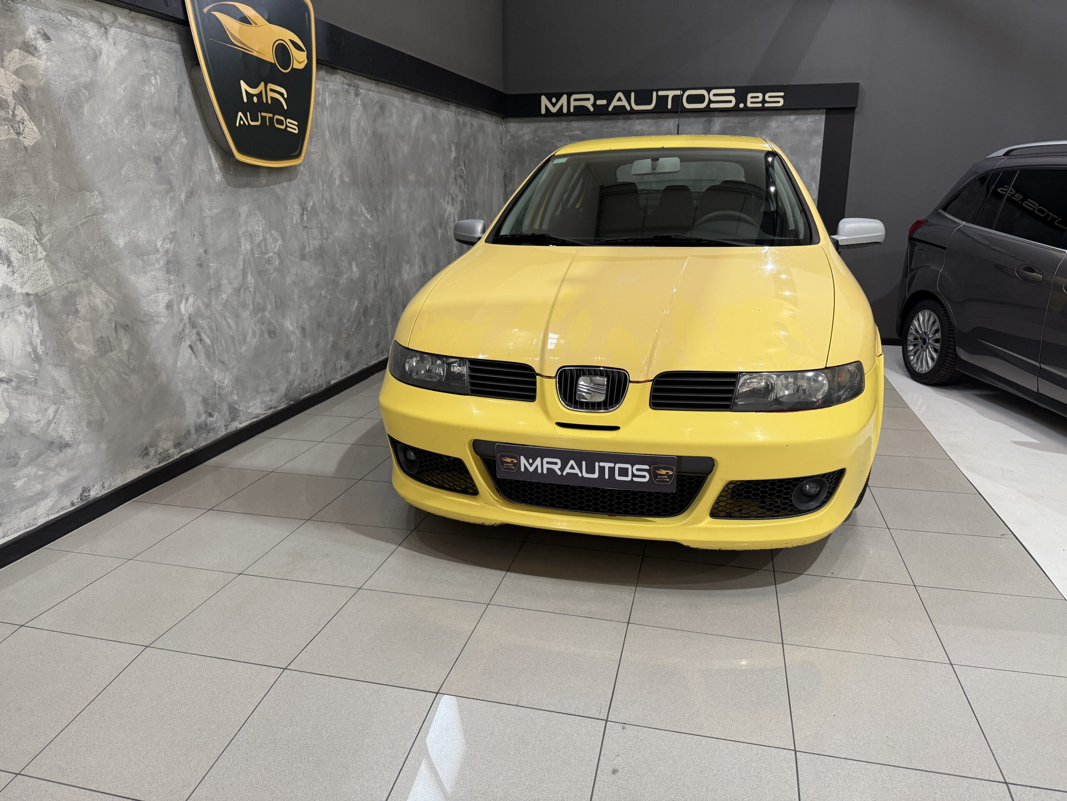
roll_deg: -0.4
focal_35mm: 24
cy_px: 400
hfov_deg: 71.6
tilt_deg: -15.8
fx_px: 740
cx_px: 534
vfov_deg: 56.8
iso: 160
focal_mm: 6.76
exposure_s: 1/100
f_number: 1.78
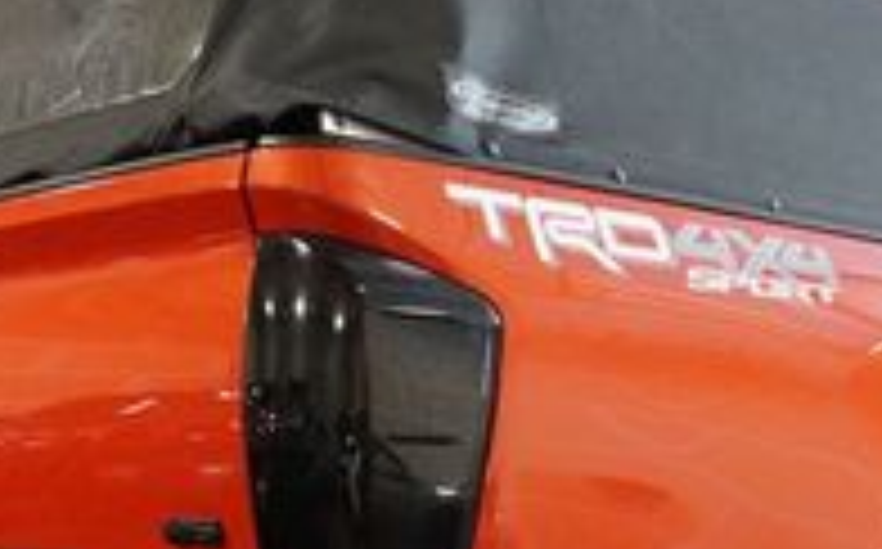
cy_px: 644
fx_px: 1921
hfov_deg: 25.5
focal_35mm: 80
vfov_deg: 15.7
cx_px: 688
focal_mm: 16
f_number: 3.5
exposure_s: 1/160
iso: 4000
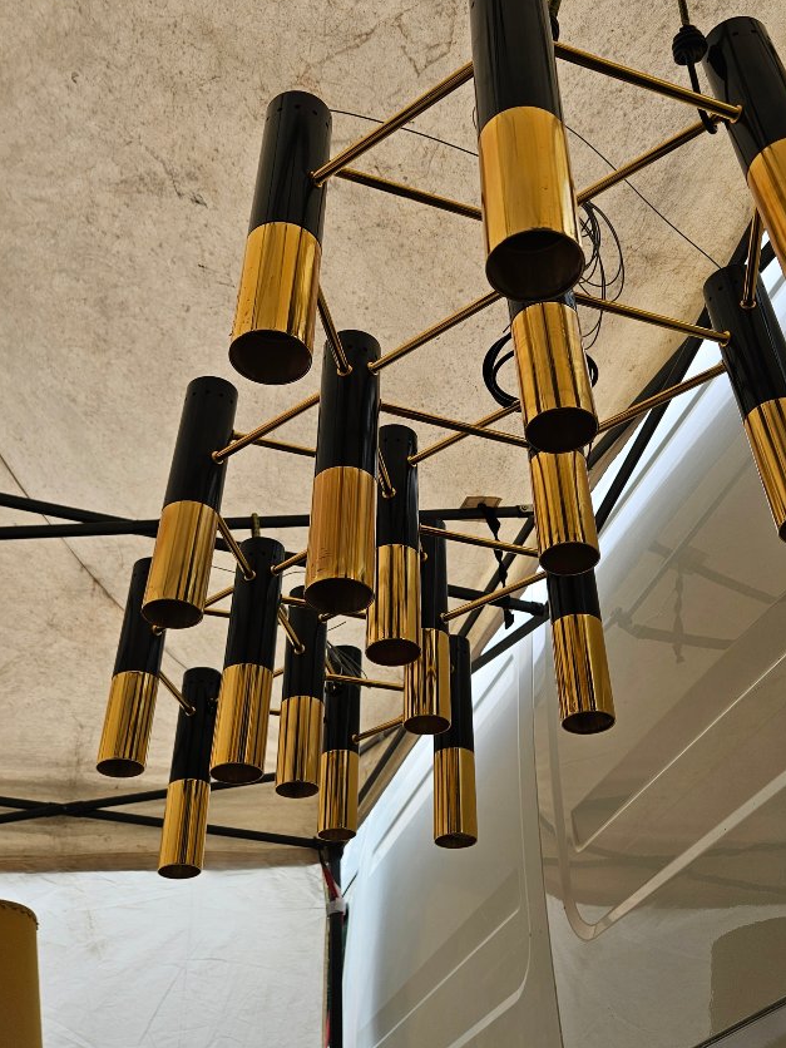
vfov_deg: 54.9
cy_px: 417
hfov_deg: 42.8
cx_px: 460
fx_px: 999
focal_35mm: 33
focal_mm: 5.4
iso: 25
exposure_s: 1/245
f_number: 1.8
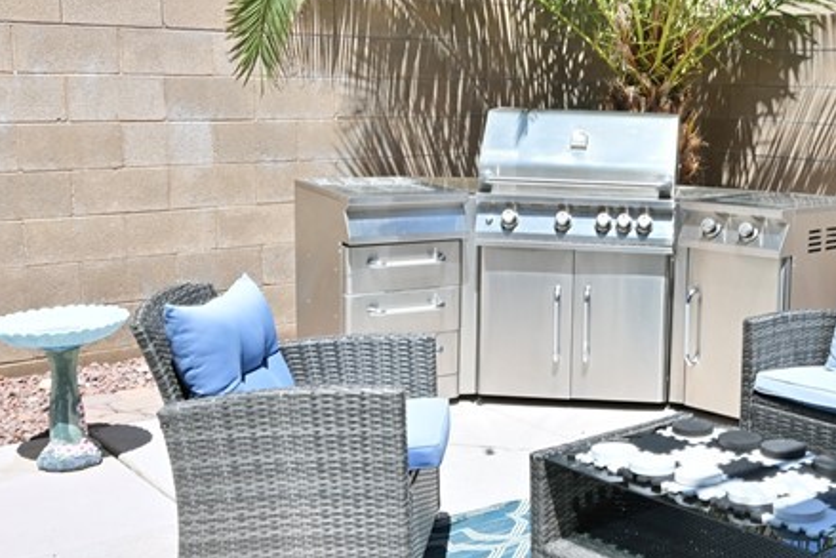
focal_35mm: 48
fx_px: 1120
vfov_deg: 27.9
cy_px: 251
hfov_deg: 39.2
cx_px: 681
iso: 100
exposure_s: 1/30
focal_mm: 19.5
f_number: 18
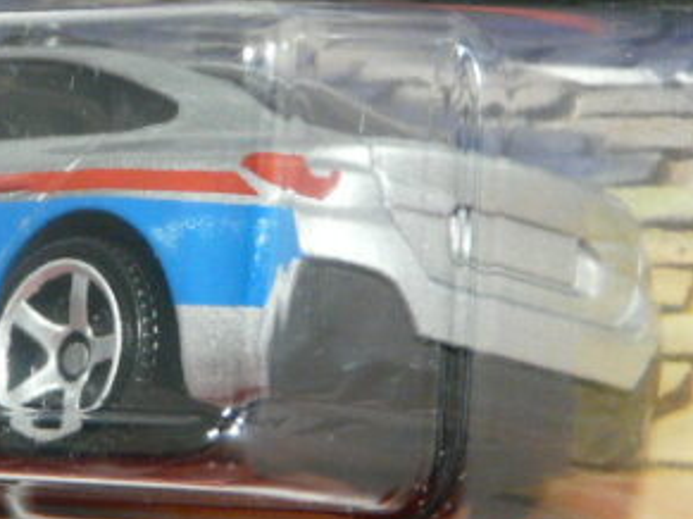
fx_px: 4663
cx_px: 76
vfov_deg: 6.4
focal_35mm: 233
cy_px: 193
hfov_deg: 8.5
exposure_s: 1/50
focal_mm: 11.7
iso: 200
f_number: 3.2
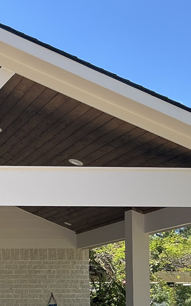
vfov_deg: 25.3
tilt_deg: +1.5
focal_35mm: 79
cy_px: 276
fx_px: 658
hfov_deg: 15.3
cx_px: -91
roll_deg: +0.2
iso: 25
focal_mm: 3
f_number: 1.8
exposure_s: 1/642
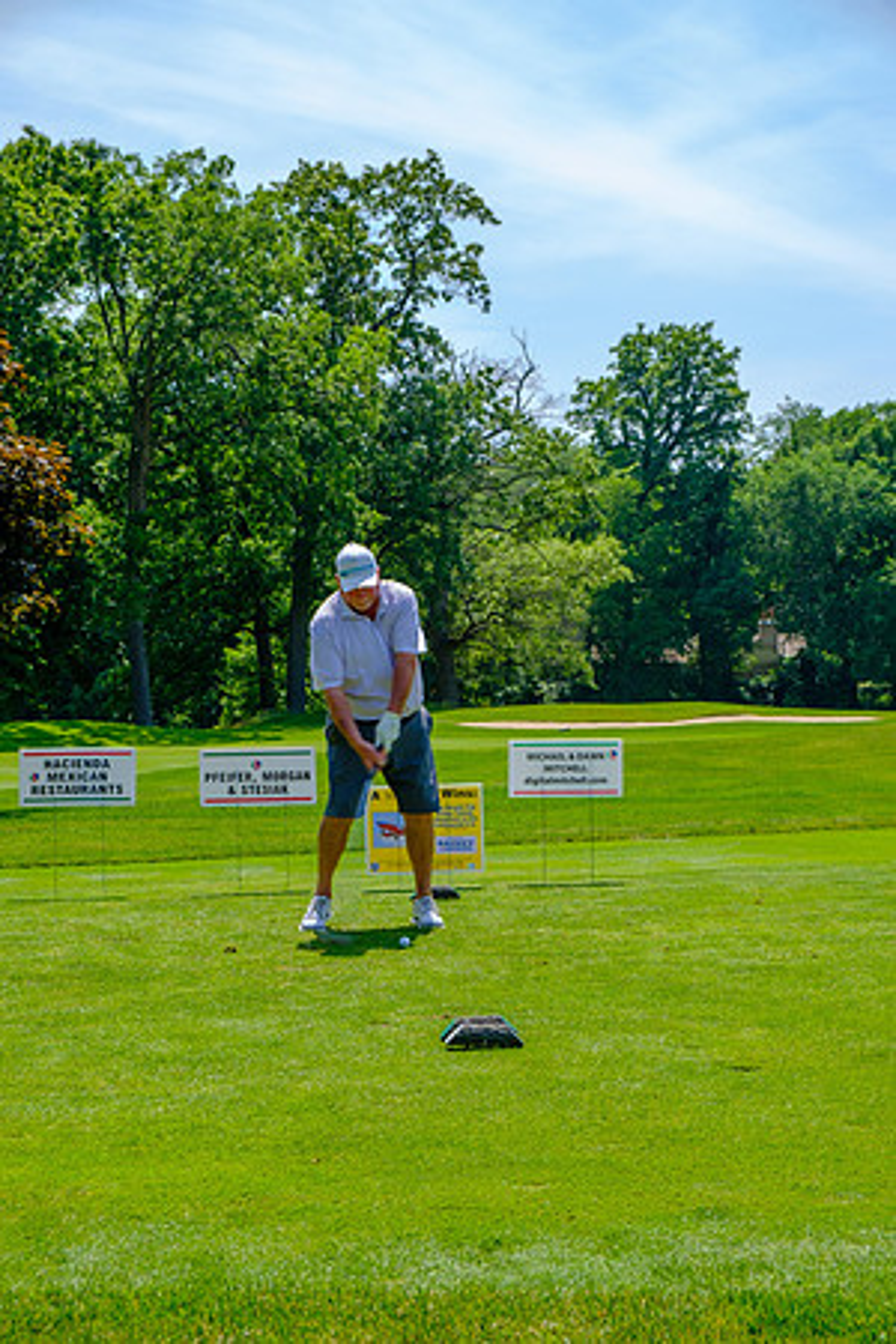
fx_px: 2277
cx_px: 448
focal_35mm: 61
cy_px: 672
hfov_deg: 22.3
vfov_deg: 32.9
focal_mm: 40.7
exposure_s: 1/250
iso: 200
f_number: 6.4
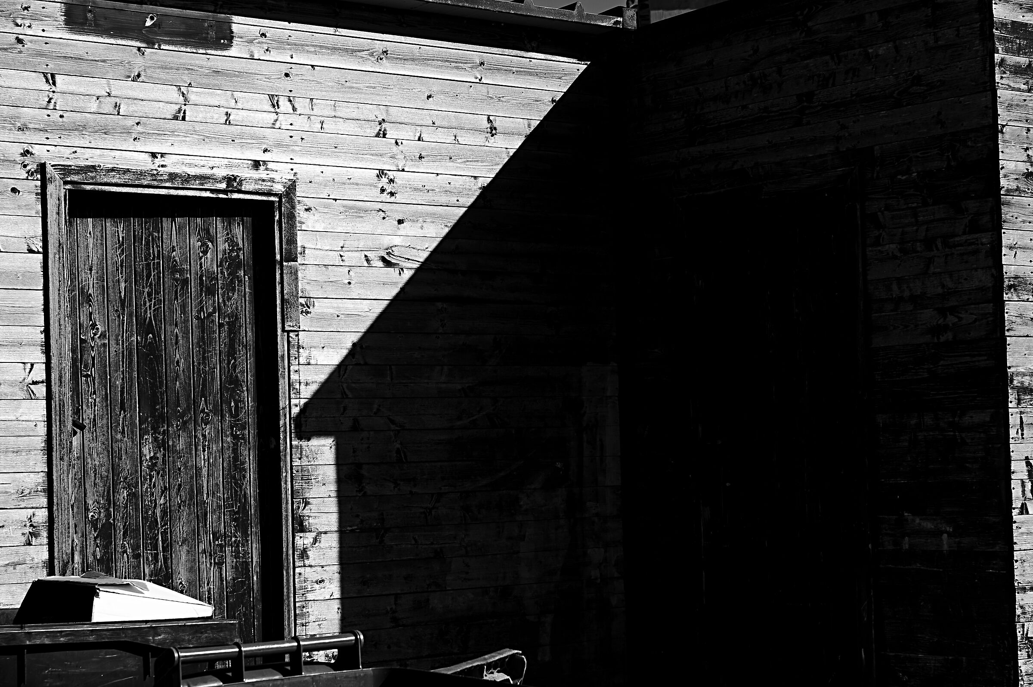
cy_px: 344
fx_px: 2150
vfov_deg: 18.2
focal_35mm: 75
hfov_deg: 27.0
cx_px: 516
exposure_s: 1/500
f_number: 9
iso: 100
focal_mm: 50
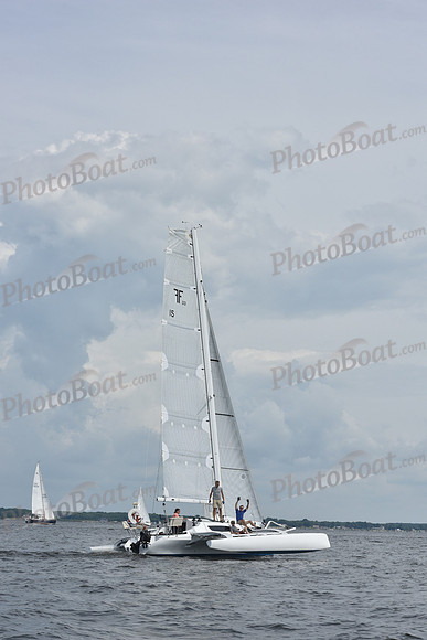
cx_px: 214
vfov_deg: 28.8
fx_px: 1245
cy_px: 320
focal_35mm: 70
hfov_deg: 19.5
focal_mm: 70
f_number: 10
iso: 320
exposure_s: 1/1250
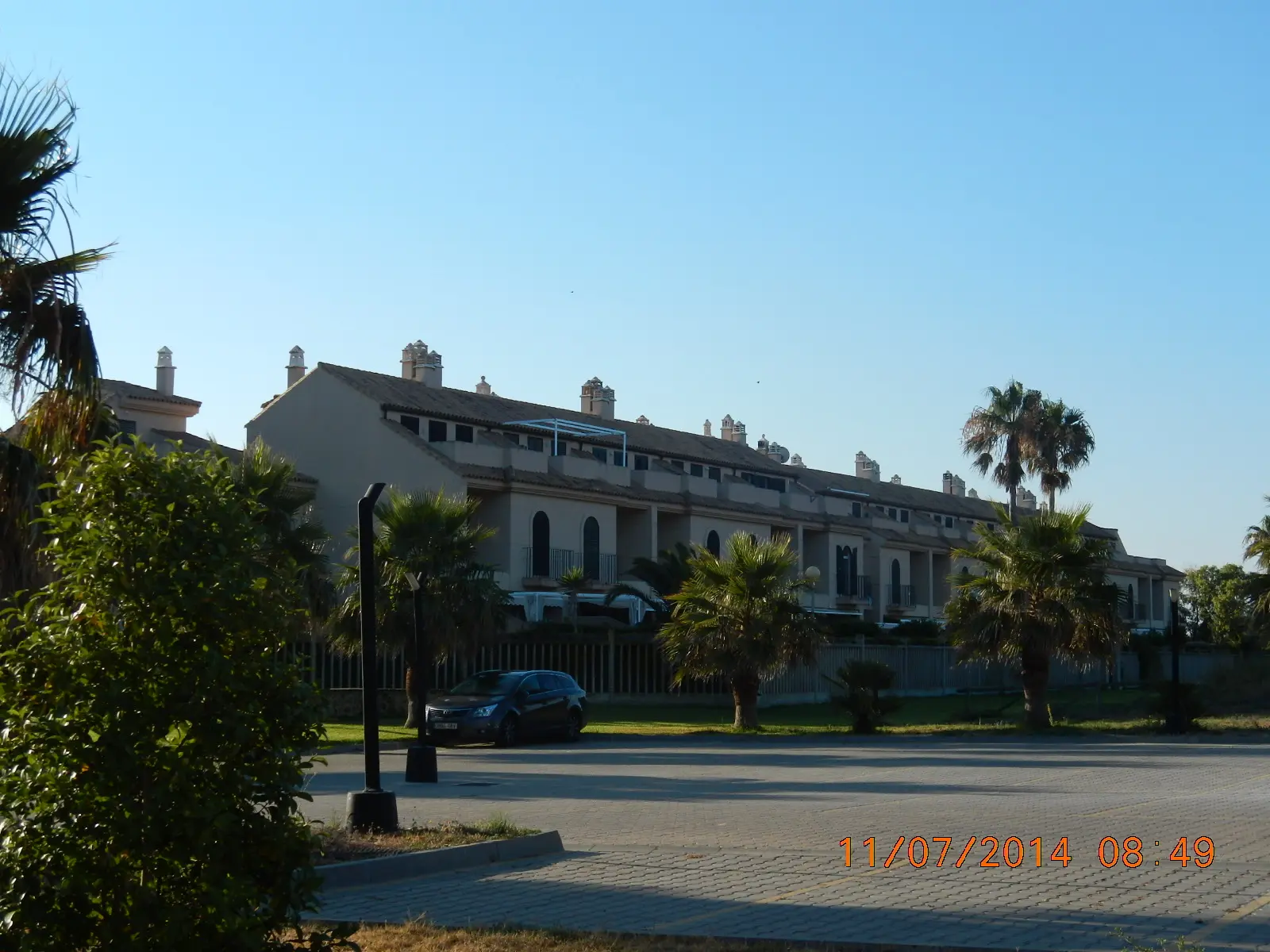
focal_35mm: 57
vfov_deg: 25.7
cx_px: 635
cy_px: 476
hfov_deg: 33.8
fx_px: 2091
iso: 125
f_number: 4.1
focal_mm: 10.2
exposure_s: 1/800
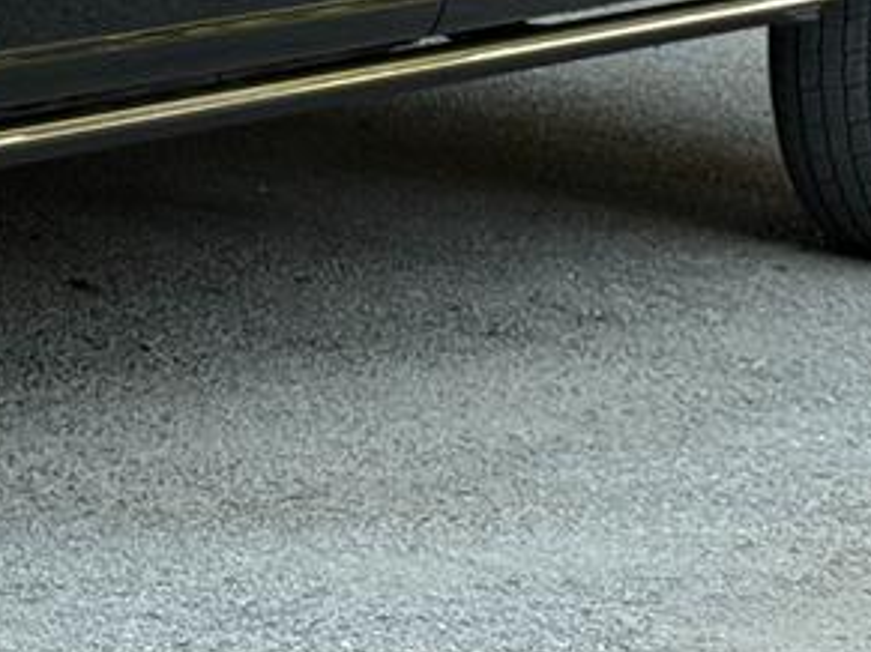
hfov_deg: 9.1
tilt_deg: -1.1
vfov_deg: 6.9
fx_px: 5307
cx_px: -425
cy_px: -505
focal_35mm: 211
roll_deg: -1.6
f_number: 1.78
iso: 80
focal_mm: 6.76
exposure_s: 1/405
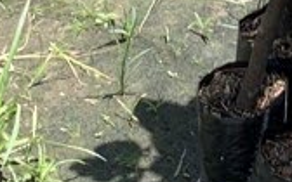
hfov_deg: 10.6
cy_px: -291
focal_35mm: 197
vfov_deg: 6.3
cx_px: 268
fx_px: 1568
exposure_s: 1/321
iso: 25
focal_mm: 4.2
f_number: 1.8
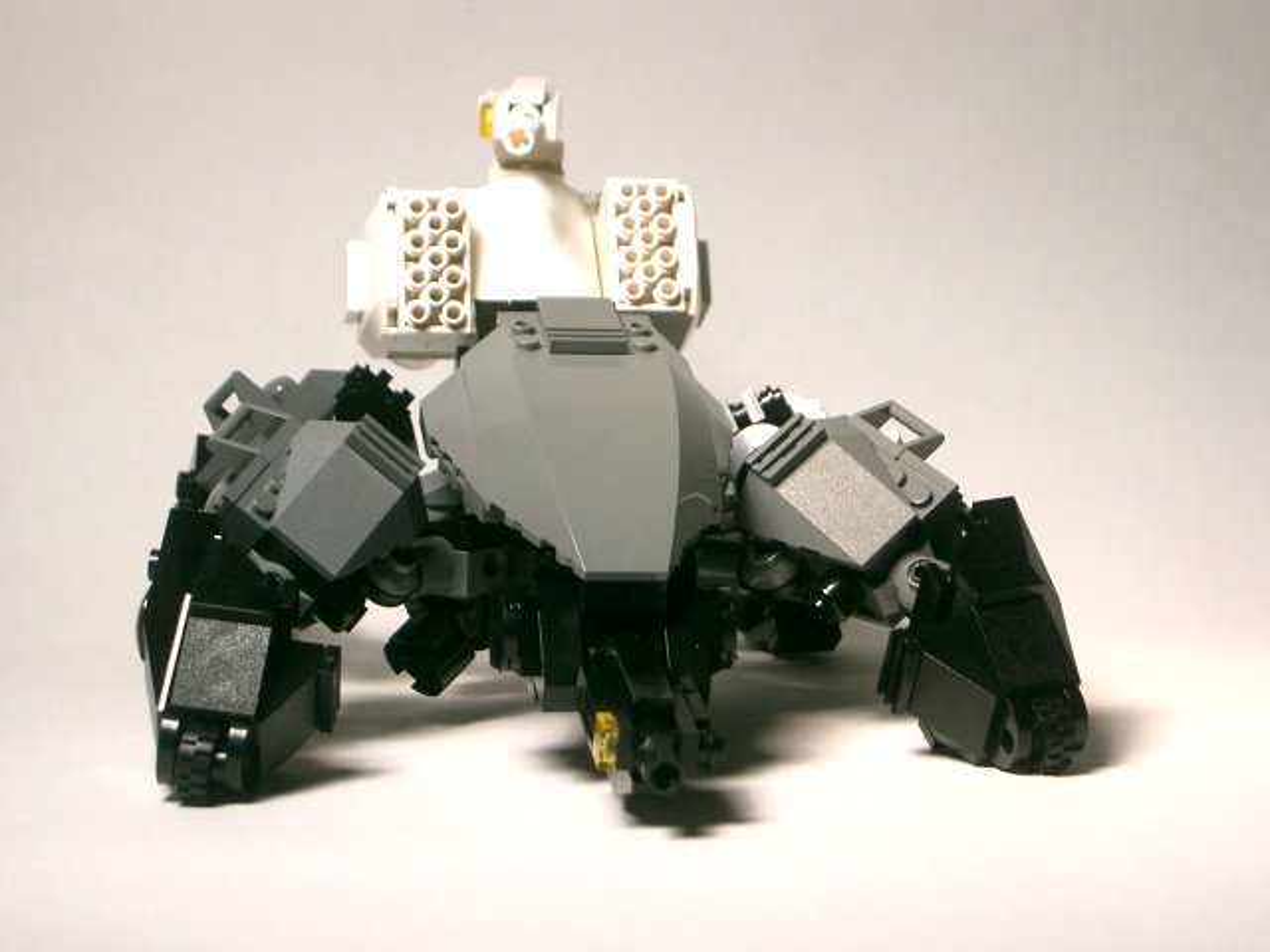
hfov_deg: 23.3
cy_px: 476
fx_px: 3082
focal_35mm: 84
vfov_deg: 17.6
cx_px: 635
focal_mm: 17.2
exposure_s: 1/200
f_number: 4.1
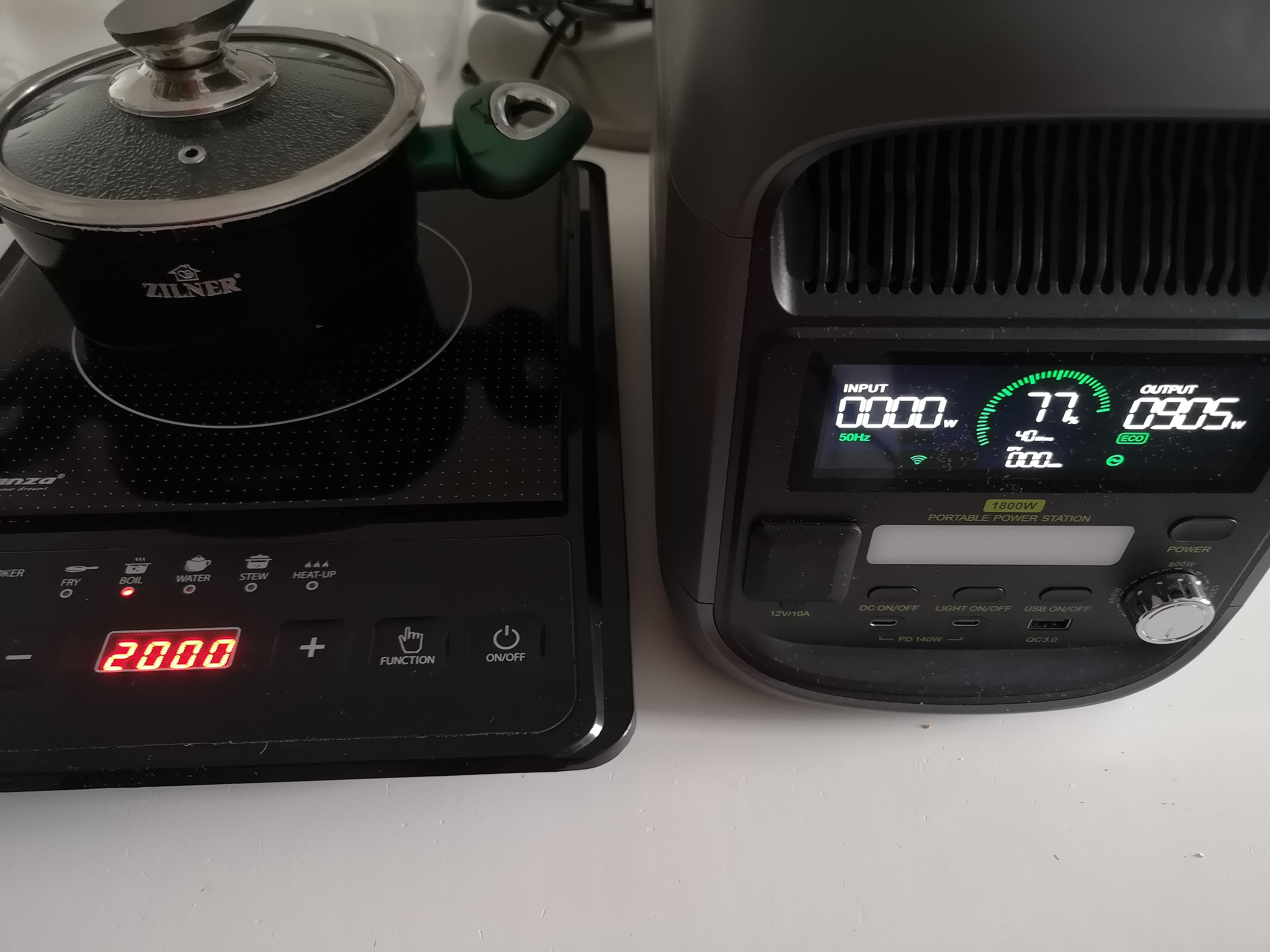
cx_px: 635
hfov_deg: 65.3
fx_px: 991
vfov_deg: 51.4
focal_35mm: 27
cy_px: 476
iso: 640
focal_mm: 5.58
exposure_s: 1/20
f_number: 1.8
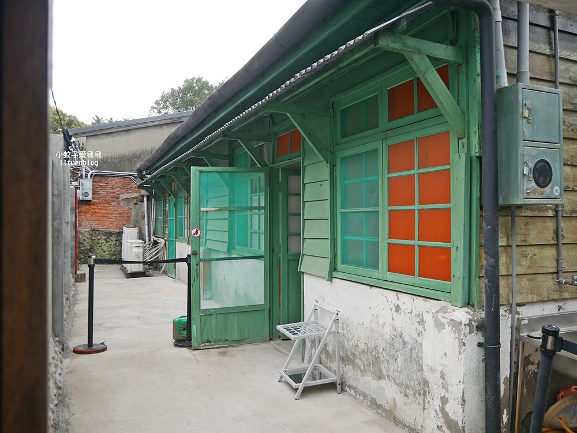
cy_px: 216
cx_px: 288
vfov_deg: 49.8
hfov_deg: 63.4
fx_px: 467
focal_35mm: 28
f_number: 3.5
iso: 200
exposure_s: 1/250
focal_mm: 14
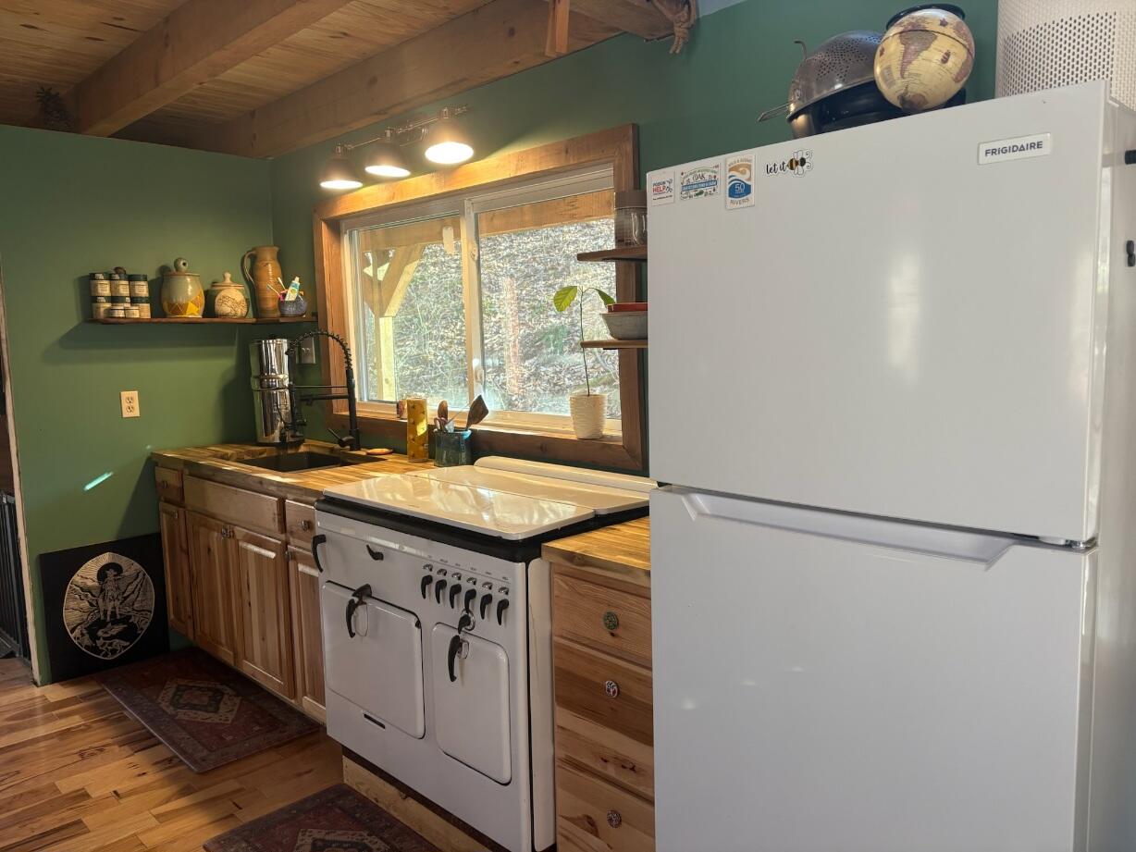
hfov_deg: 67.3
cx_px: 568
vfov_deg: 53.1
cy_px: 426
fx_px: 853
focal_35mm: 26
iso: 100
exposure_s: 1/60.2
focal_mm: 5.96
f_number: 1.6
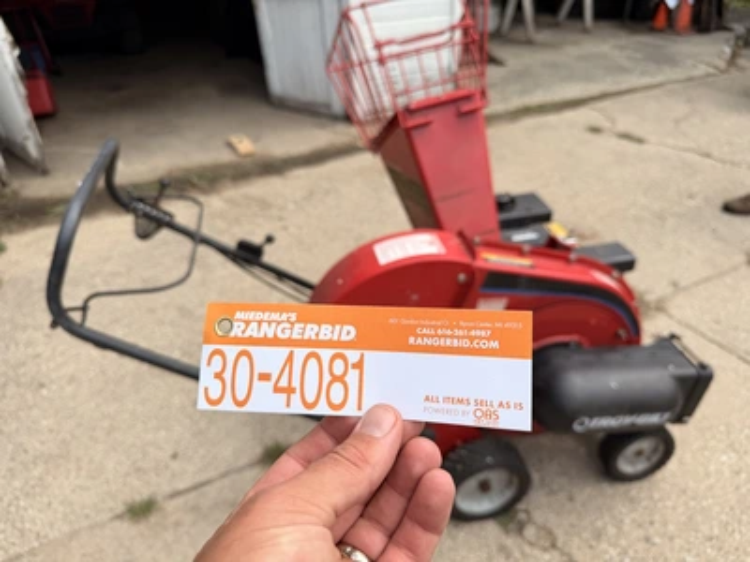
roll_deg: +1.2
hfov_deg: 71.6
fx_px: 520
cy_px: 281
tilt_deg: -35.8
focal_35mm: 24
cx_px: 375
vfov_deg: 56.8
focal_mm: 6.76
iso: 80
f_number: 1.78
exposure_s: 1/2232
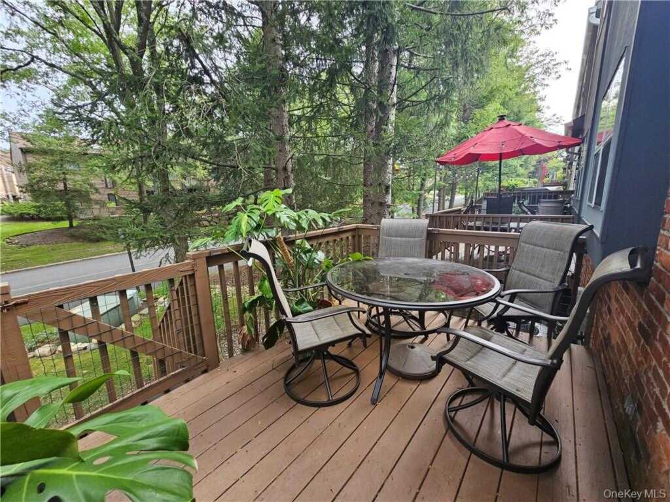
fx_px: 252
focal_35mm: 13
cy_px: 251
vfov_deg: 89.9
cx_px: 335
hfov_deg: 106.2
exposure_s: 1/359
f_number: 2.2
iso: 160
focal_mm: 2.2
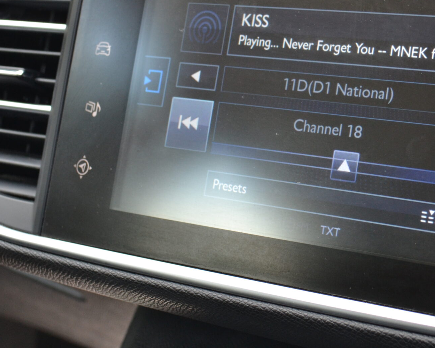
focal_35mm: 83
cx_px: 330
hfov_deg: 22.8
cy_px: 69
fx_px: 1068
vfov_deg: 18.3
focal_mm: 30
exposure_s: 1/125
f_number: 5.6
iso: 400
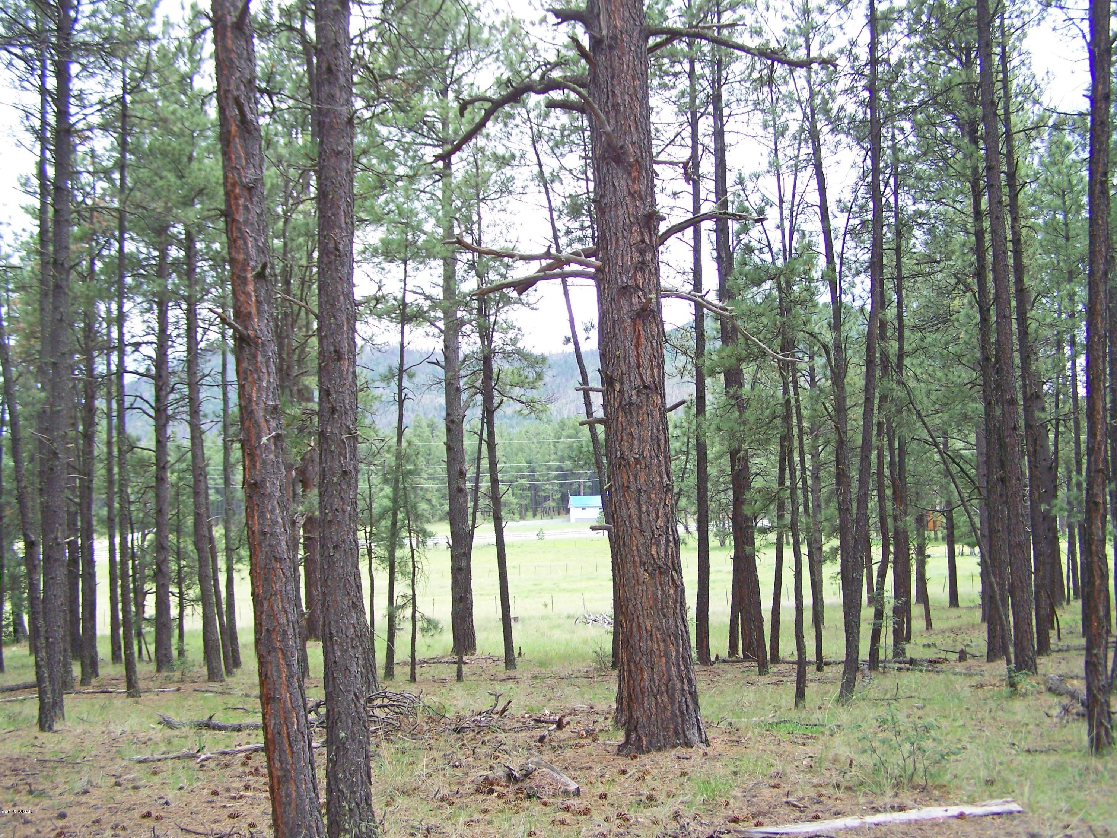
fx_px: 1226
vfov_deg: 37.7
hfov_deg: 49.0
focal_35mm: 38
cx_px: 558
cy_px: 419
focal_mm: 6.3
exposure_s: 1/160
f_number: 2.8
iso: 64
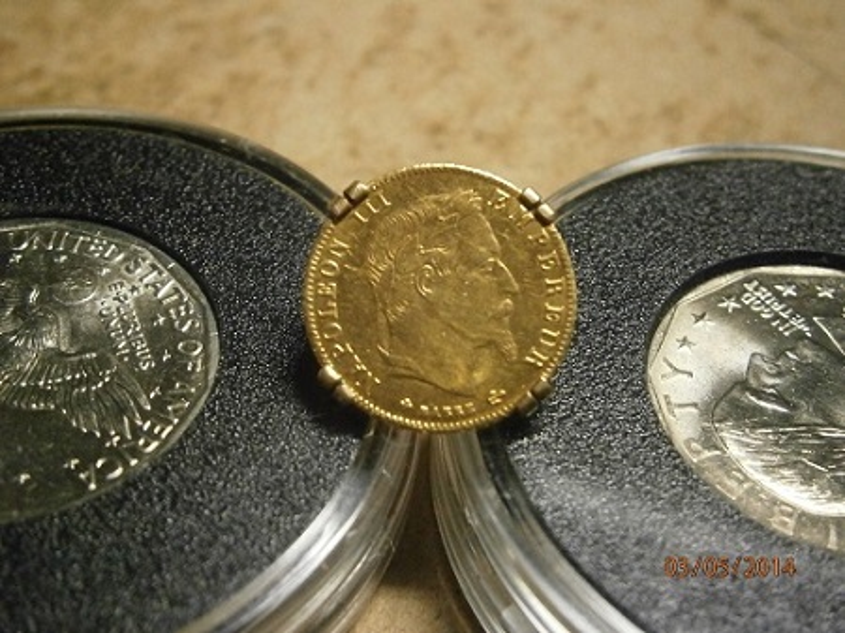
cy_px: 316
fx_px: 1147
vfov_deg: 30.9
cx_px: 422
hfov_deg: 40.5
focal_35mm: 47
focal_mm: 8.3
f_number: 3.4
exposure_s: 1/50
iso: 800
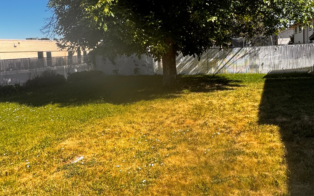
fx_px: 257
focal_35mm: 30
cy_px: 72
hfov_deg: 62.8
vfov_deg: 41.5
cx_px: 170
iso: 50
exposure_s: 1/889
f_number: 2.2
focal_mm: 2.22
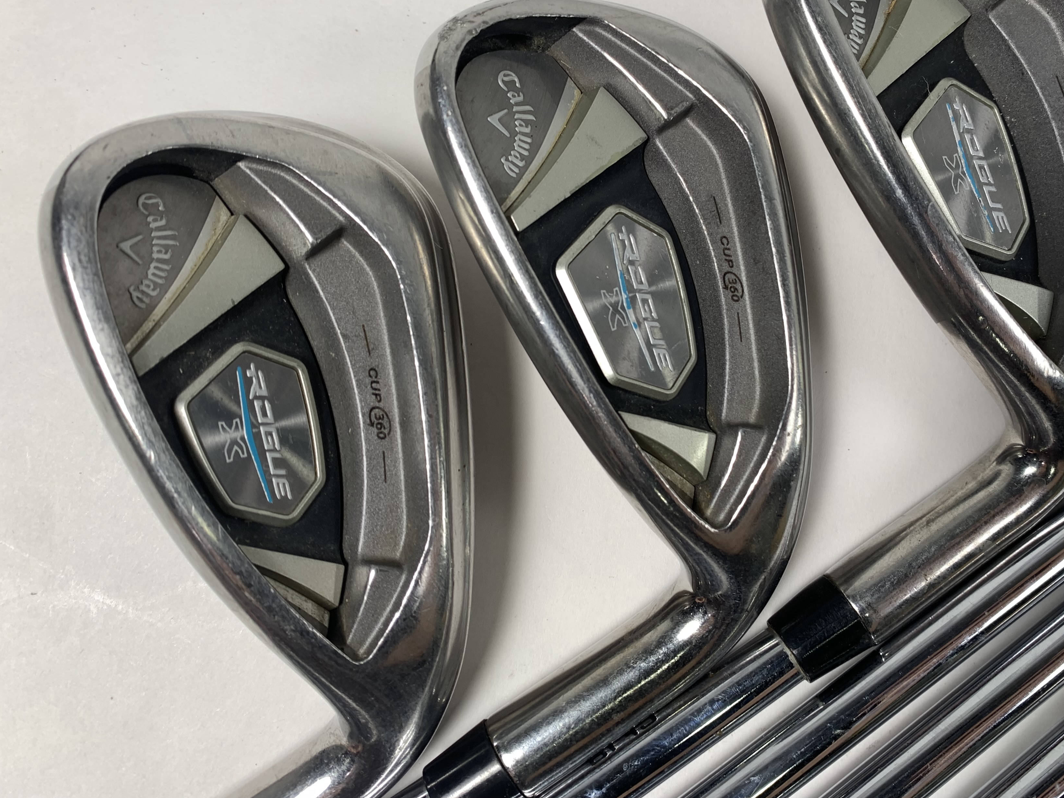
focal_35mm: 32
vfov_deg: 43.9
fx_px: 984
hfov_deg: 56.6
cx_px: 605
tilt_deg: -81.5
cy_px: 308
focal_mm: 4.25
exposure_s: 1/120
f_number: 1.8
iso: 32
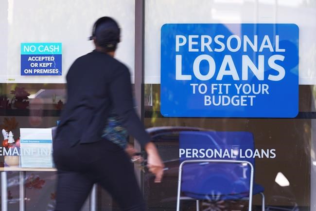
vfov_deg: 6.9
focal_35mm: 200
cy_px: 106
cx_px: 158
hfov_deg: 10.3
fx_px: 1755
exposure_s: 1/50
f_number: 5.6
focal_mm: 200
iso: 100
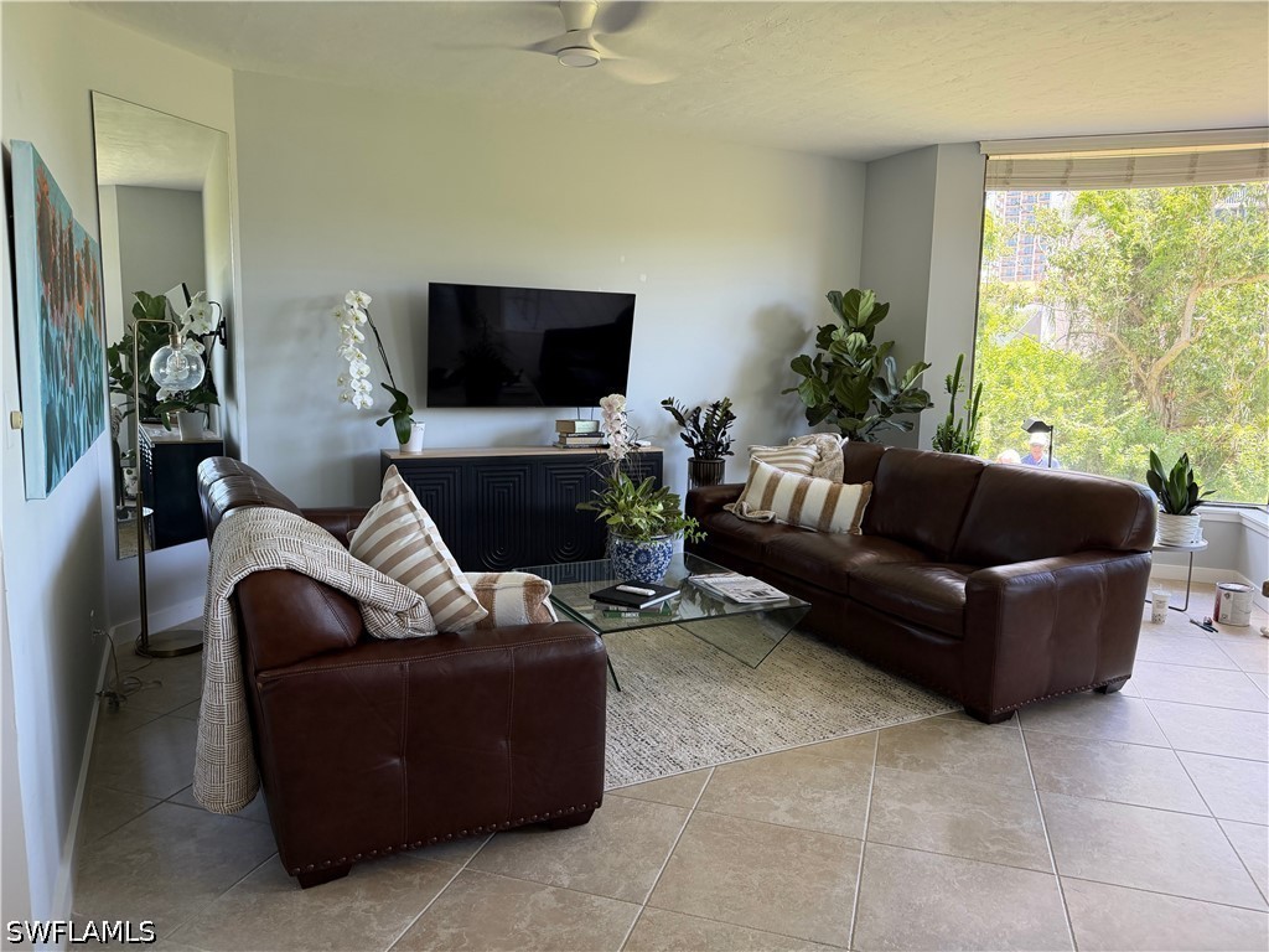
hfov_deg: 71.6
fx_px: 880
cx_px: 634
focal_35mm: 24
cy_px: 476
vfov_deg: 56.8
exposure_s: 1/74
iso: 200
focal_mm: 6.76
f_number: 1.78
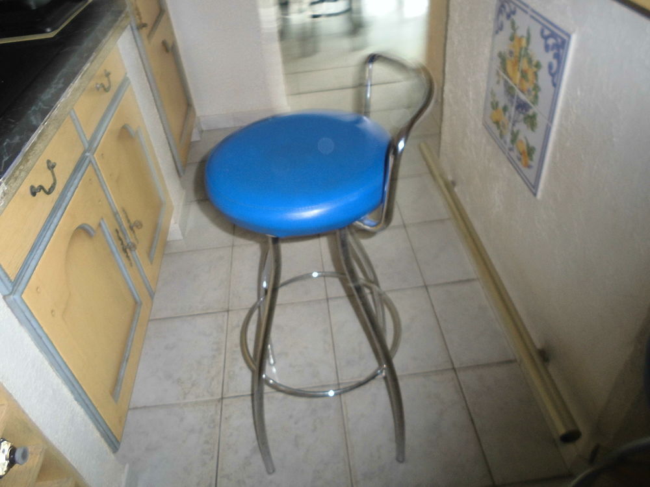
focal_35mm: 26
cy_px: 244
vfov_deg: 53.1
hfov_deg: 67.3
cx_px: 325
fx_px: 488
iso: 200
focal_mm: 4.6
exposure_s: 1/10
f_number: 3.2
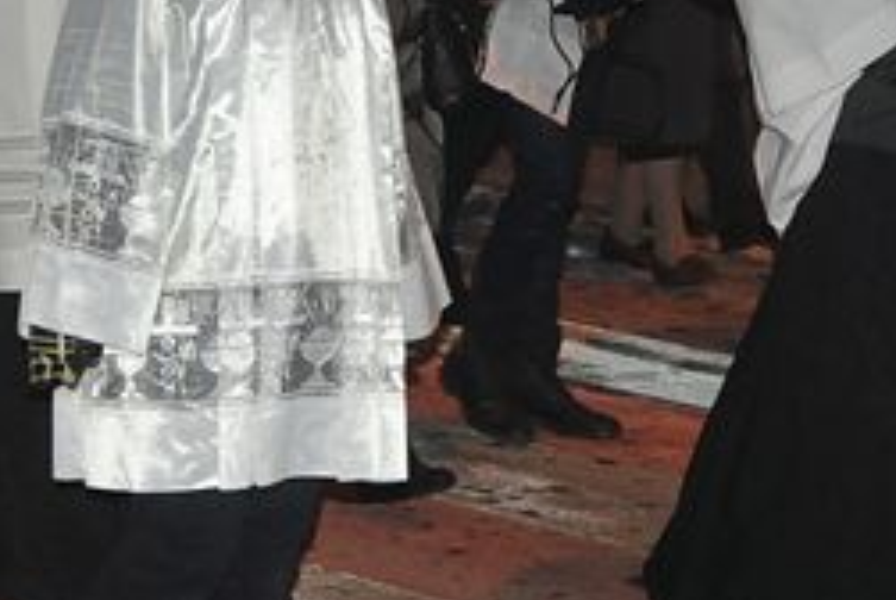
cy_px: 148
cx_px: 532
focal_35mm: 152
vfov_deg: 9.0
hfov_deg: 13.5
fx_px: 3787
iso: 2000
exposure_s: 1/60
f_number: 5
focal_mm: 30
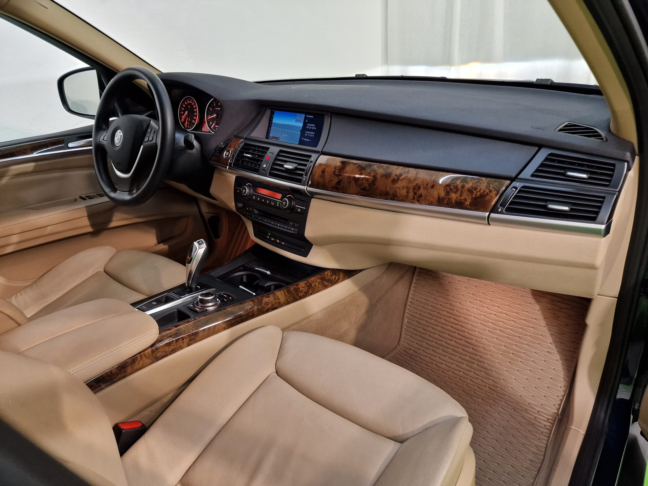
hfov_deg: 73.9
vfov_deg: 58.9
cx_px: 324
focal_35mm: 23
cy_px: 243
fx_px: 431
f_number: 1.8
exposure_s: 1/50
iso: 160
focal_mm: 6.4
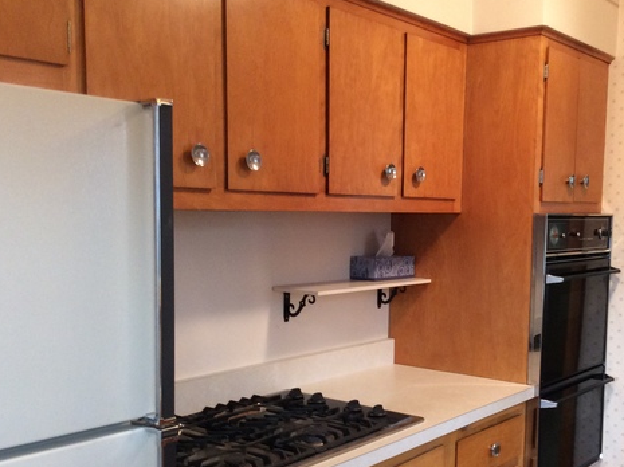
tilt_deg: -7.5
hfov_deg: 42.4
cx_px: 417
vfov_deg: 32.6
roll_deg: +0.9
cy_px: 301
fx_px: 793
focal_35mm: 44
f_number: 2.4
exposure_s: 1/24
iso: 125
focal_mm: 3.3
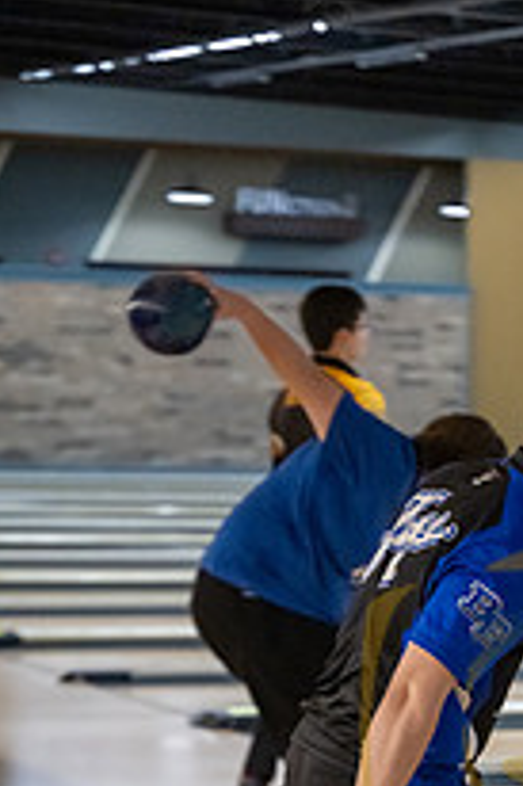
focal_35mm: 153
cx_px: 561
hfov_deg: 8.9
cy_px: 794
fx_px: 3339
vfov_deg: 13.2
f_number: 2.8
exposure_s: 1/800
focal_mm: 70
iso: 4000
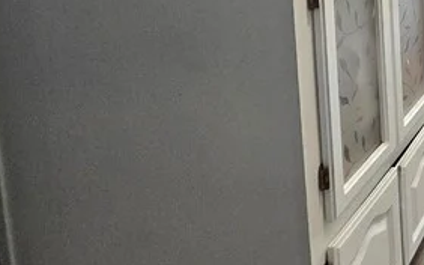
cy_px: -102
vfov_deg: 22.4
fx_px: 578
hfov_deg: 26.0
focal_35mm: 50
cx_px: 675
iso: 320
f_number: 2.2
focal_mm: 2.2
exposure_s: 1/60
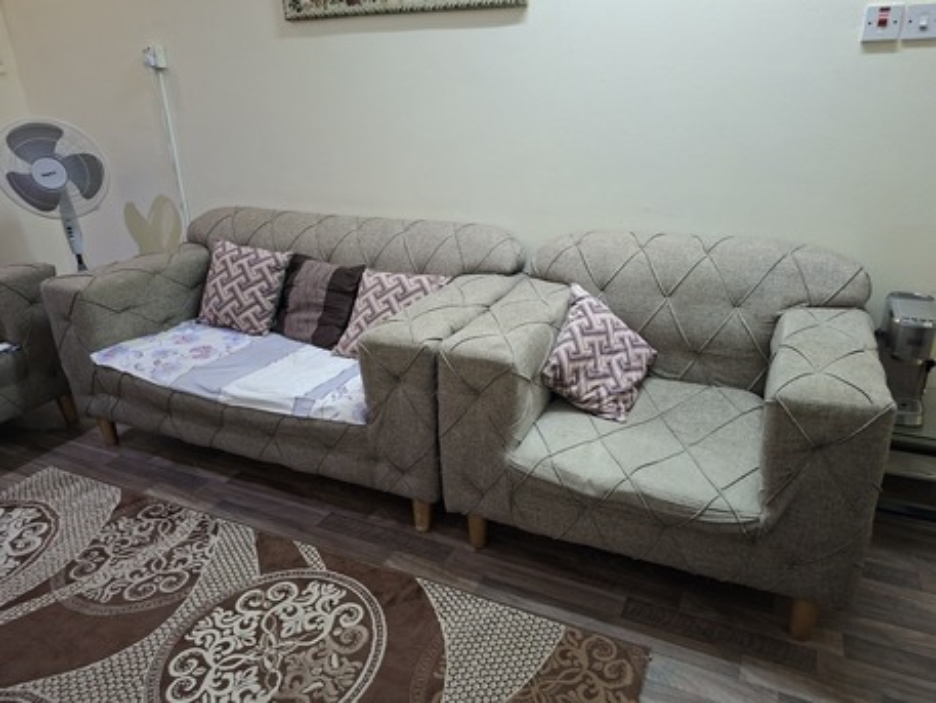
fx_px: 622
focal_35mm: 23
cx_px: 468
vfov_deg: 58.9
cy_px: 352
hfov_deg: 73.9
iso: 400
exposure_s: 1/24
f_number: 1.8
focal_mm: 5.54
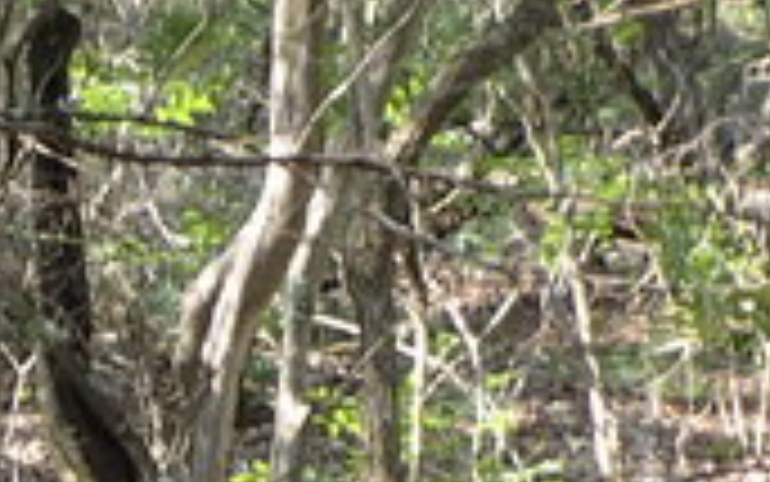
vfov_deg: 12.8
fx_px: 2078
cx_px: -594
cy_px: 631
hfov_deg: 17.3
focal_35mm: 99
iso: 100
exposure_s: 1/100
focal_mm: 4.5
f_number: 2.8
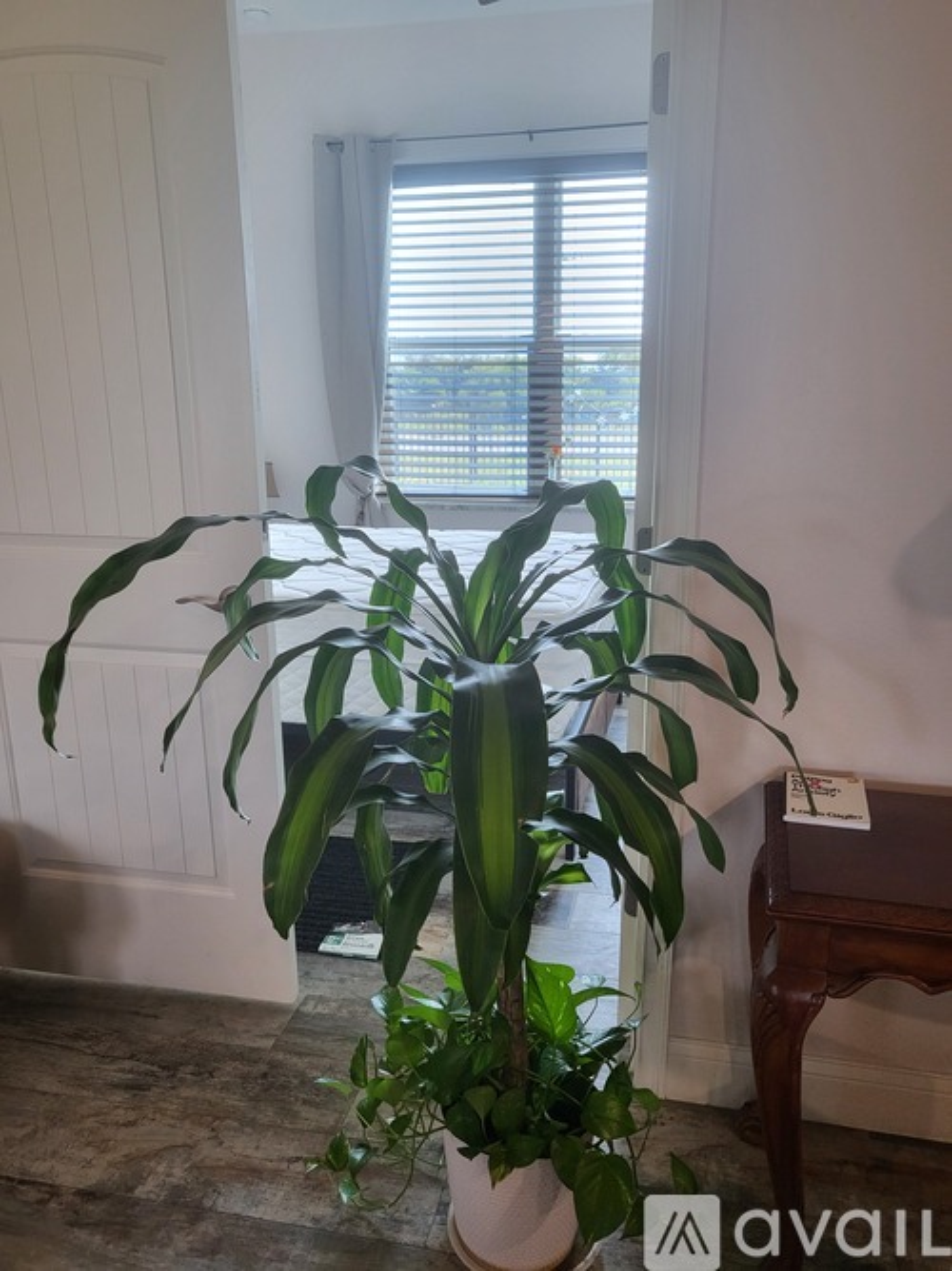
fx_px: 954
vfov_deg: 67.3
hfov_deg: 53.0
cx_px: 476
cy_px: 636
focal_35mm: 26
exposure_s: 1/120
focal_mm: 4.25
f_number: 1.8
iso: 160
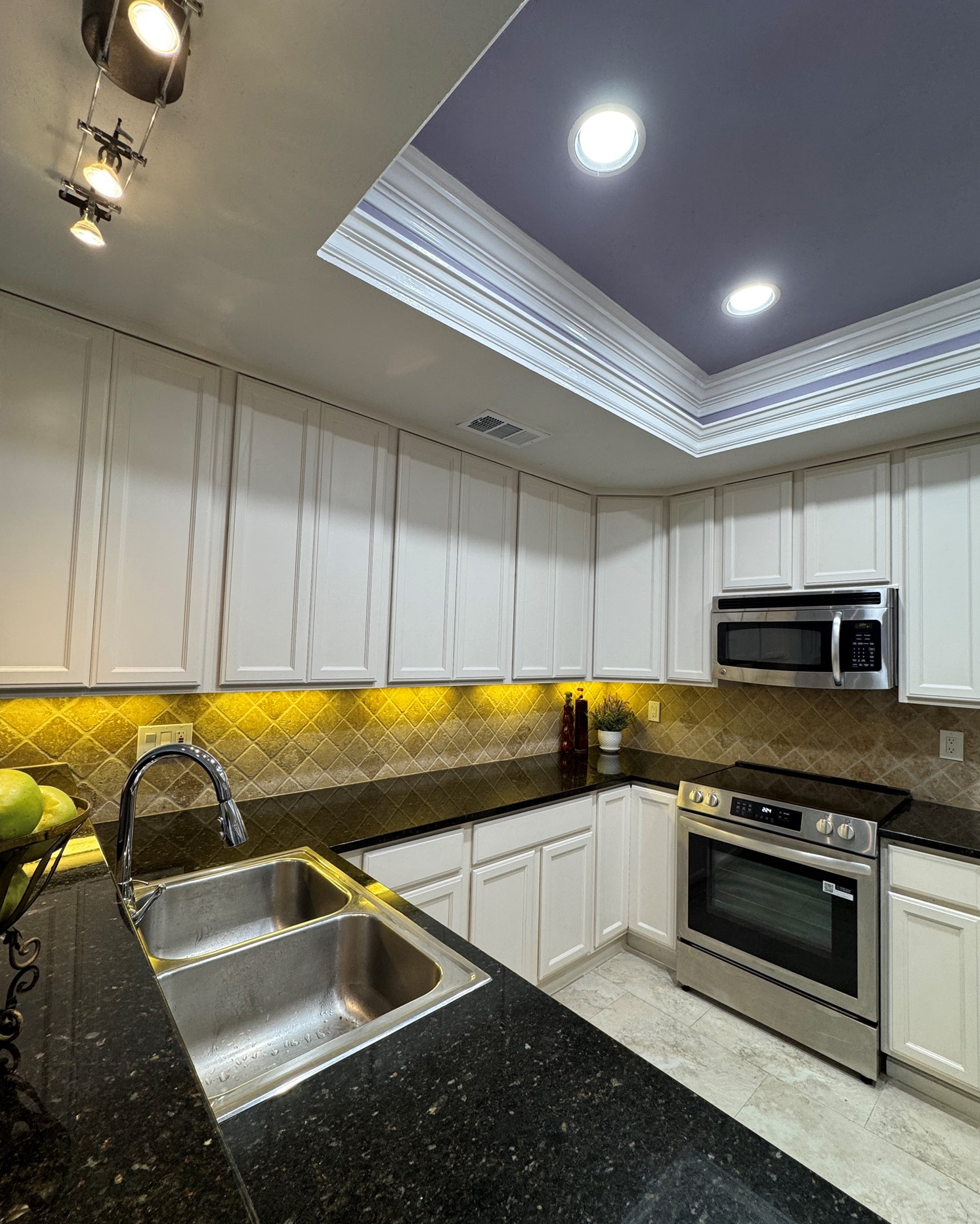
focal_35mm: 15
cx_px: 503
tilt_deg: +2.3
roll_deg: -2.0
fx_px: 544
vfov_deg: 96.8
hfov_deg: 84.0
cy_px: 622
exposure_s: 1/120
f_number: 2.2
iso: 160
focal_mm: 2.22
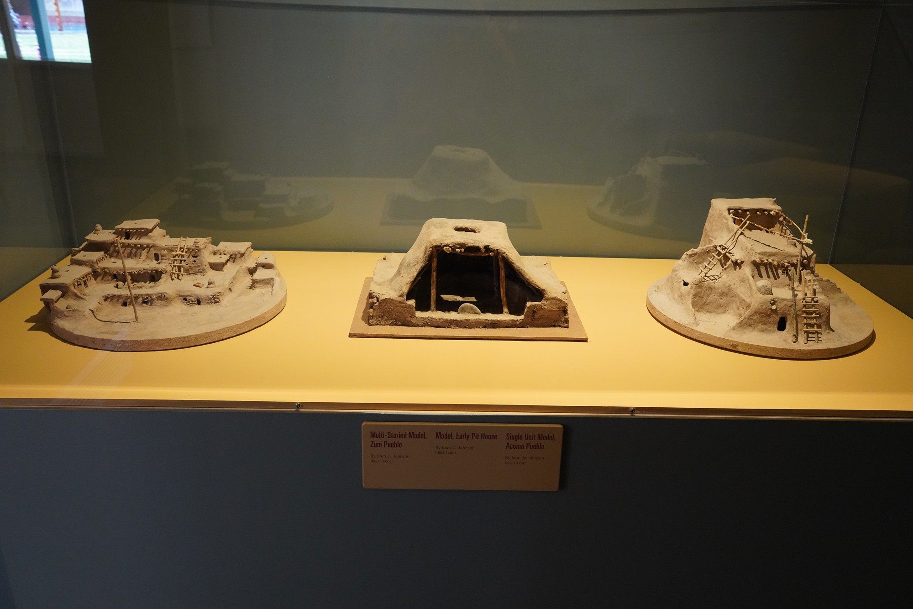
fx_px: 786
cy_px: 304
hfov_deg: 60.3
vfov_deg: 42.3
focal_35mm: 31
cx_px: 456
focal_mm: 31
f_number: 8
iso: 6400
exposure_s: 1/100
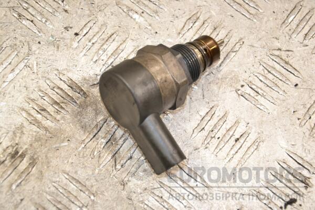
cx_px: 158
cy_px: 105
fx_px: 761
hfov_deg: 23.4
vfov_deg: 15.7
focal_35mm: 87
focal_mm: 58
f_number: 5
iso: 800
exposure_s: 1/160
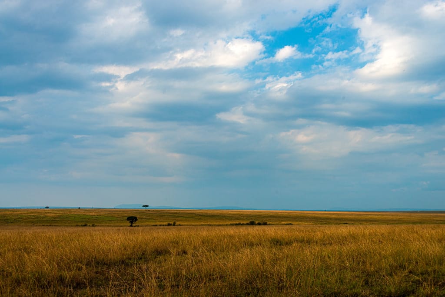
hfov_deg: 44.5
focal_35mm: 44
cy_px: 148
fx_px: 544
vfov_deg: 30.6
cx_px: 222
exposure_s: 1/250
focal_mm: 44
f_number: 8
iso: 125
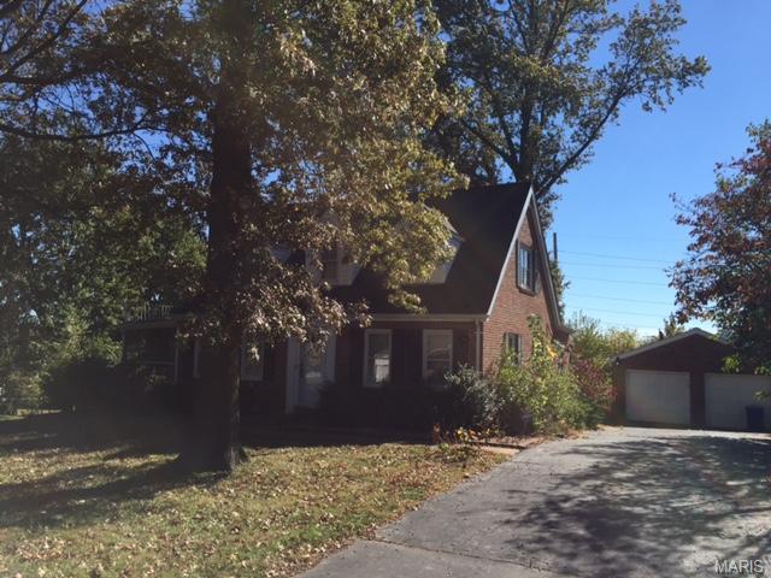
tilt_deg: +5.0
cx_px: 386
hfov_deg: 61.7
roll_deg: -1.6
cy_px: 289
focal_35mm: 29
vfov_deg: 48.2
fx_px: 646
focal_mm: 4.15
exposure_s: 1/1883
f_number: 2.2
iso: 32
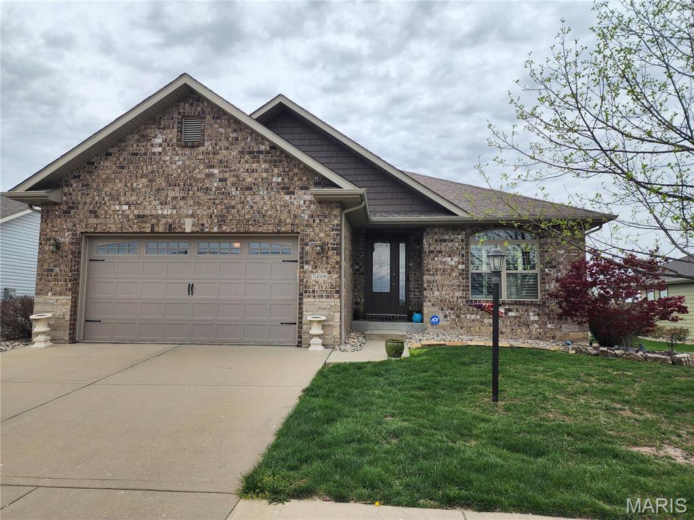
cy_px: 260
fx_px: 461
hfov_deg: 73.9
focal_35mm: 23
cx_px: 347
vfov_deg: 58.9
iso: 12
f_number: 1.8
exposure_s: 1/559
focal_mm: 6.4
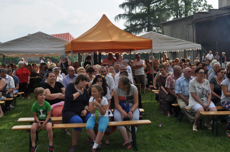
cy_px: 76
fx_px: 325
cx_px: 115
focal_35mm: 51
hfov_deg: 38.9
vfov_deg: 26.4
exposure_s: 1/200
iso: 200
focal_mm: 34
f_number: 11
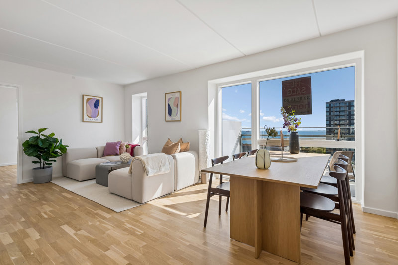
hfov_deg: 90.0
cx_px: 199
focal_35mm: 18
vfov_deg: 67.4
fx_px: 199
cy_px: 132
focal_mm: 18
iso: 160
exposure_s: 1/160
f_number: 11
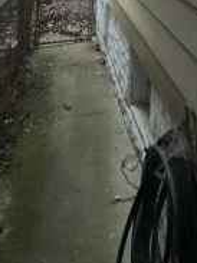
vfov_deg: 28.8
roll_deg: -1.8
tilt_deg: +4.8
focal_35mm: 51
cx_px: 175
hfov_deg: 27.5
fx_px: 387
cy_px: -98
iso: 32
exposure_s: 1/540
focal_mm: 2.22
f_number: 2.2
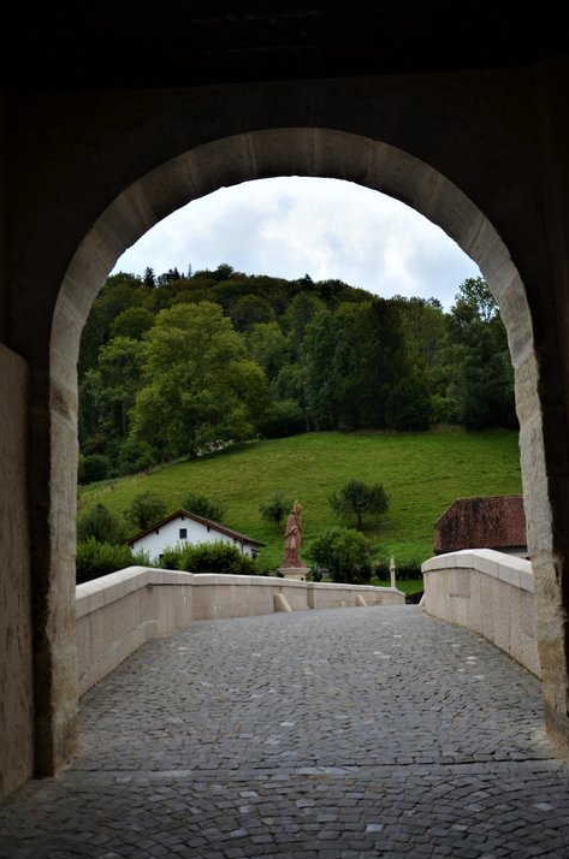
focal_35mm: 37
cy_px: 443
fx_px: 881
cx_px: 298
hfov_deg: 35.8
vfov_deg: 52.0
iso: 320
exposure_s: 1/640
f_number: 3.8
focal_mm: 22
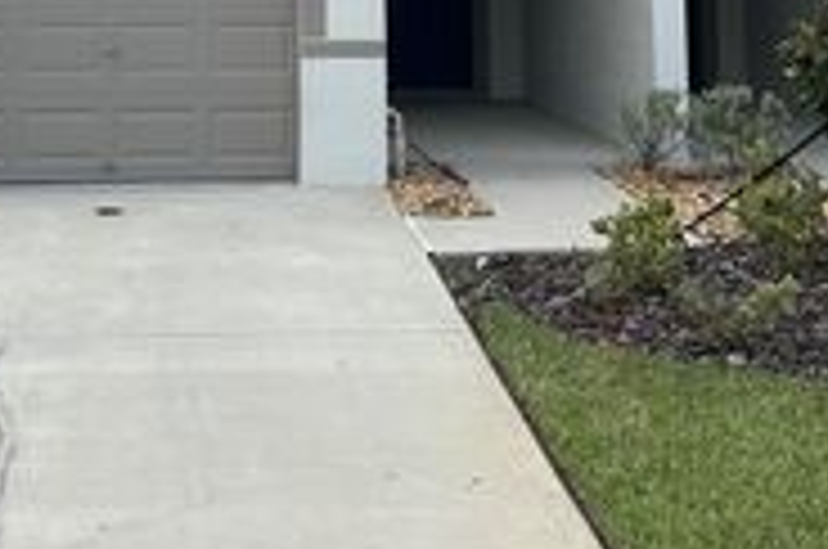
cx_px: 266
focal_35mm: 68
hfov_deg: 29.5
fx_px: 1561
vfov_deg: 18.5
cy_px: -164
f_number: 1.78
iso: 80
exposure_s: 1/3861
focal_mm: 6.86
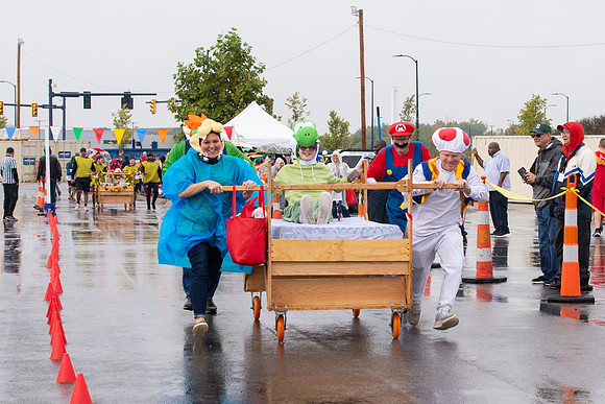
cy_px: 253
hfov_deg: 20.2
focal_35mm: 101
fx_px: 1696
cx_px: 376
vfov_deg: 13.6
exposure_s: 1/400
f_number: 7.1
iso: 800
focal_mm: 70
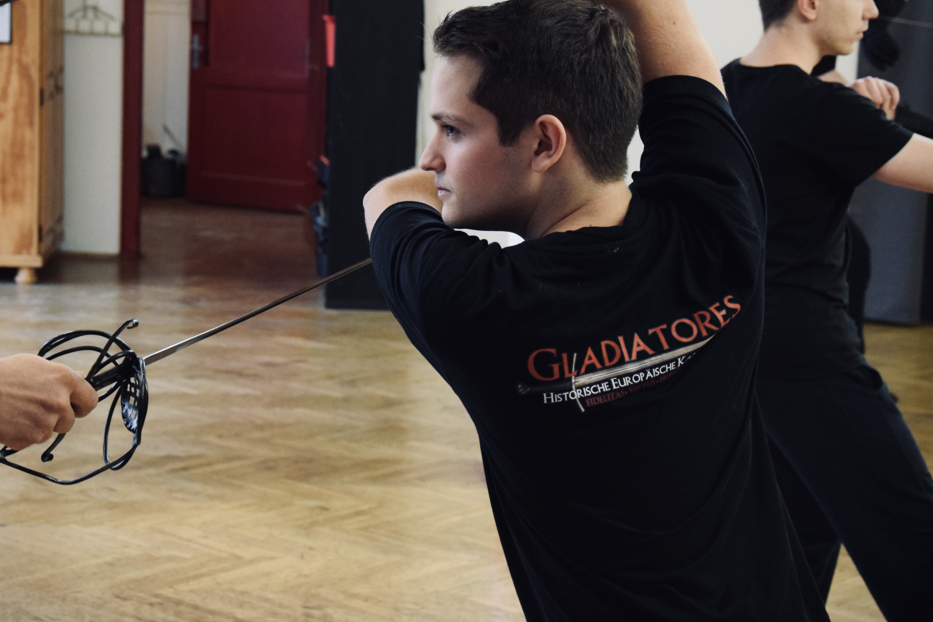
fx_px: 2125
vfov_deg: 16.6
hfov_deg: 24.8
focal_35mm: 82
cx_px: 431
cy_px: 234
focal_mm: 42
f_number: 4.8
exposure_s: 1/60
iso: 2800
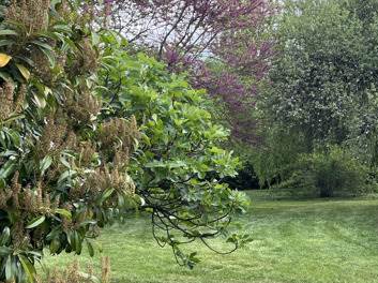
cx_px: 376
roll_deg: -1.4
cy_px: 166
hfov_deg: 30.5
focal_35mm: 59
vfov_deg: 24.7
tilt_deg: -2.4
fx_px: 644
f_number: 1.6
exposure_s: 1/649
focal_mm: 5.1
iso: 50
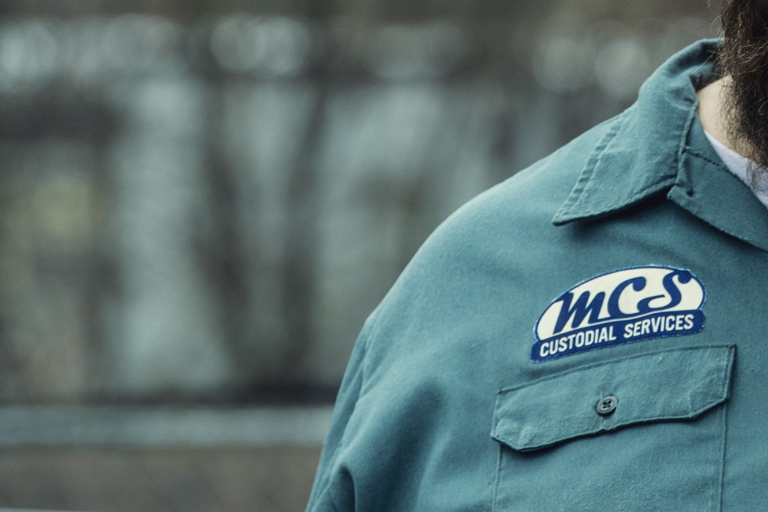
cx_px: 891
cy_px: 121
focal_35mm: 538
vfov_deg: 2.6
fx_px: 11475
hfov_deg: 3.8
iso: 320
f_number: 6.3
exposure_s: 1/160
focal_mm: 200
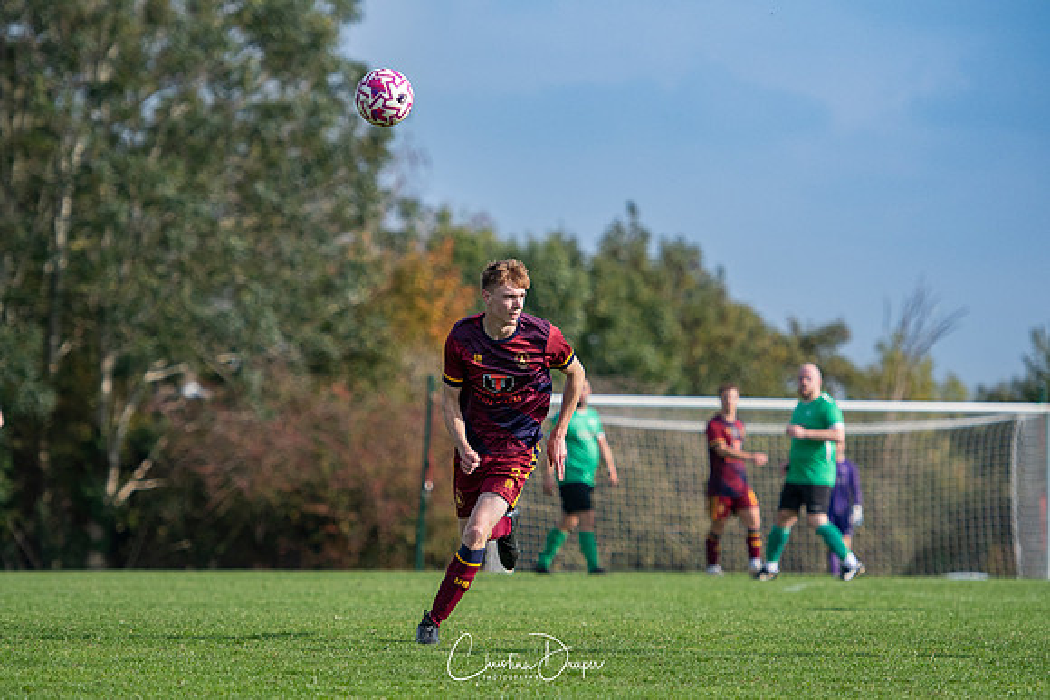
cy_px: 350
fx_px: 6835
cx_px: 537
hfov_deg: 8.8
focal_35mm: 234
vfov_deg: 5.9
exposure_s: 1/4000
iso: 320
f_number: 2.8
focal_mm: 150
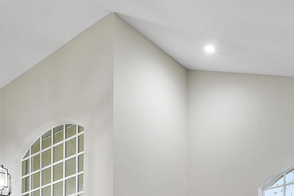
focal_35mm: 51
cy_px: 327
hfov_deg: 38.2
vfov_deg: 20.7
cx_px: 84
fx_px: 416
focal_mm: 10
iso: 160
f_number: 11
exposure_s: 1/4
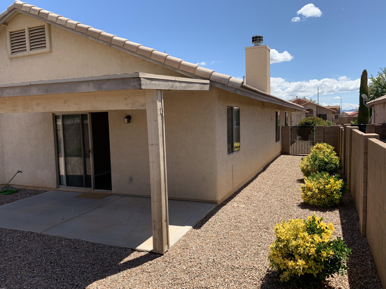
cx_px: 196
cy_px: 148
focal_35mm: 27
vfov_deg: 51.4
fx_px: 301
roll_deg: +1.5
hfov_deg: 65.3
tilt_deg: -4.2
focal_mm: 4.25
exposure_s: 1/1610
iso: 25
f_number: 1.8
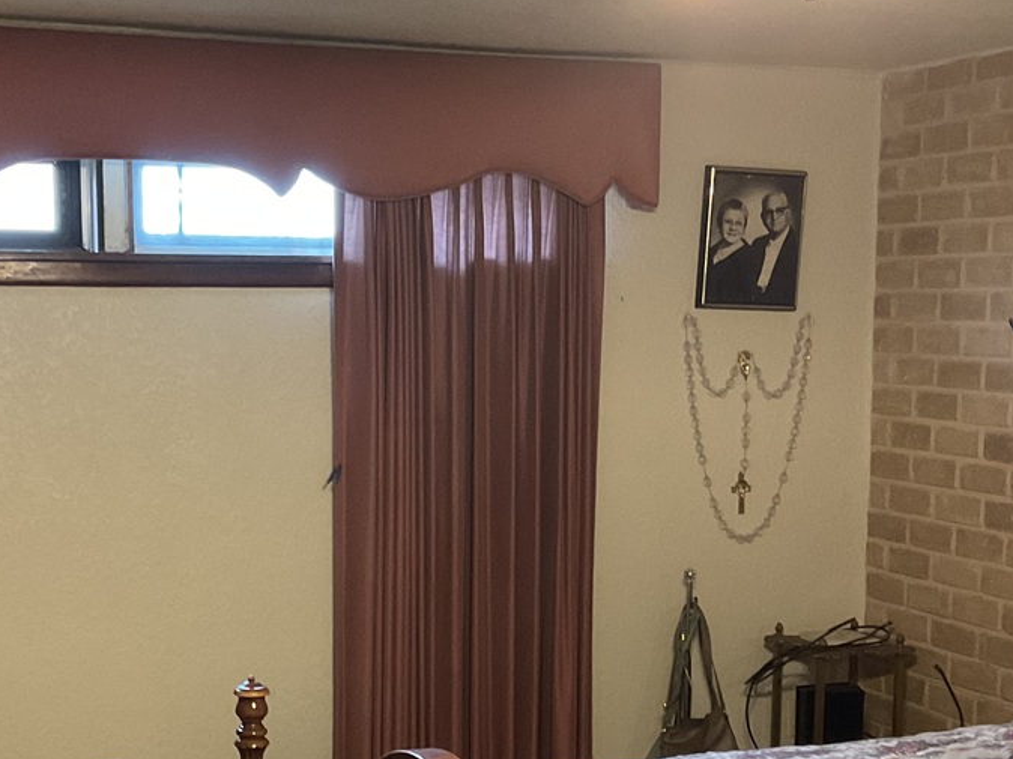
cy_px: 526
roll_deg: +0.6
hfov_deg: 31.1
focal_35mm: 62
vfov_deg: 23.5
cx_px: 401
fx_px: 1814
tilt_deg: -6.2
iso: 250
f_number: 1.8
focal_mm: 3
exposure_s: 1/40
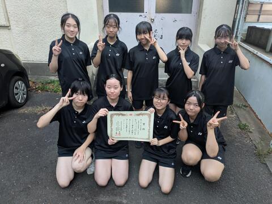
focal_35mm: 25
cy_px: 102
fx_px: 196
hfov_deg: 69.4
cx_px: 136
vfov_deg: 54.9
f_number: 1.89
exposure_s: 1/33.3
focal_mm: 5.43
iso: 371
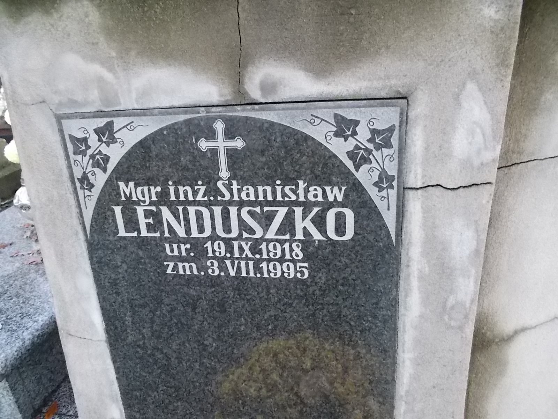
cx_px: 279
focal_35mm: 26
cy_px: 210
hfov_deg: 67.3
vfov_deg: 53.1
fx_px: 419
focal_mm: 4.6
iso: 400
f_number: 3.2
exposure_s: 1/100
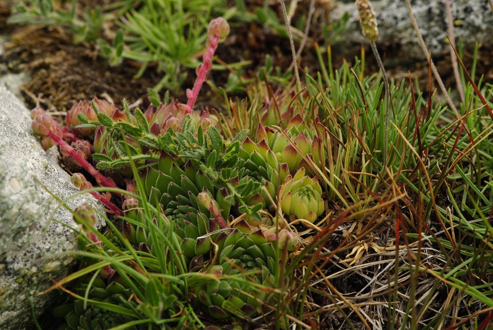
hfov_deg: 16.0
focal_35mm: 128
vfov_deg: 10.8
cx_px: 246
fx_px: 1749
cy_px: 165
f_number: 10
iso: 200
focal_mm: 85
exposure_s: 1/80
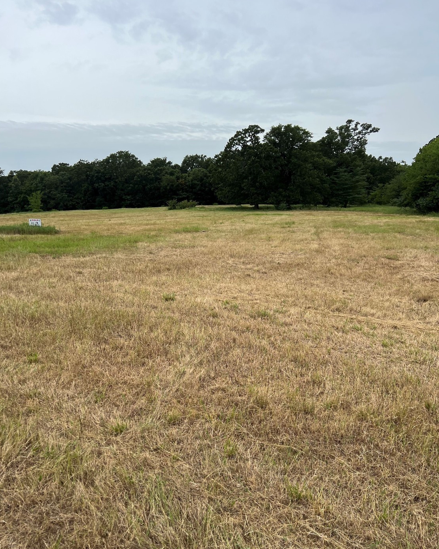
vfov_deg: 62.1
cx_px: 216
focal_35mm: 28
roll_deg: +1.8
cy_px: 295
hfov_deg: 51.5
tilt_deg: -12.9
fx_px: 455
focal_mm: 5.7
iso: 50
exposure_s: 1/4274
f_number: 1.5
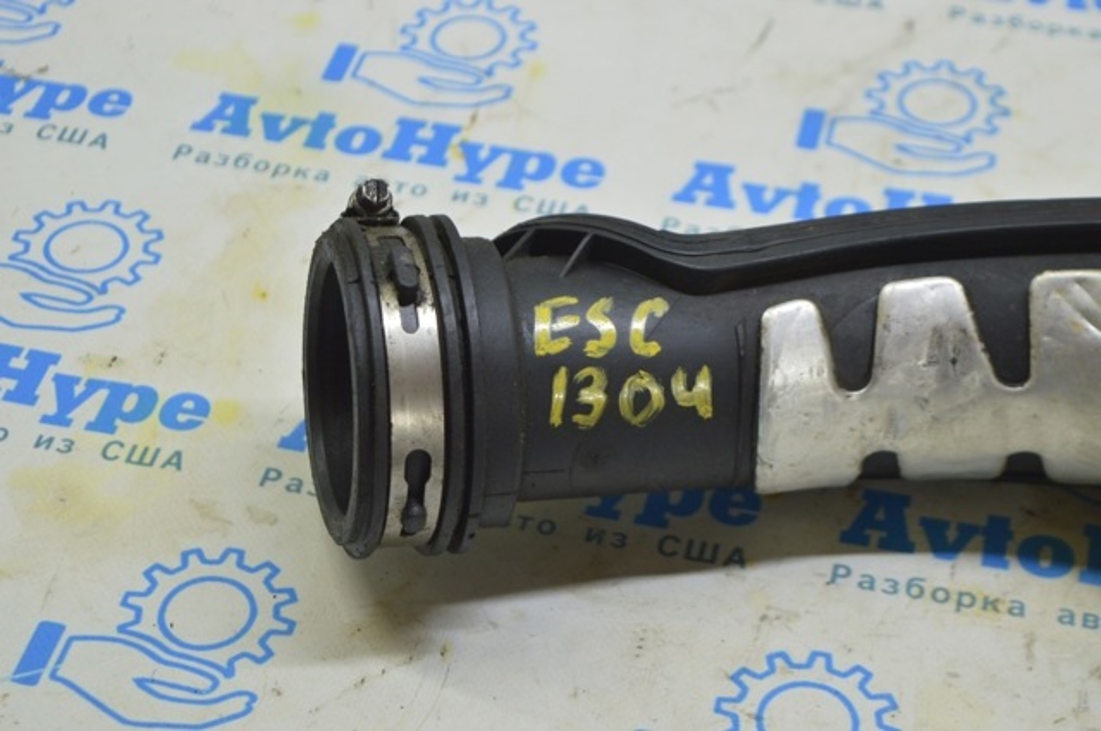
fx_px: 2520
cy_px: 366
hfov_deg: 24.6
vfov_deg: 16.5
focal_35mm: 82
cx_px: 550
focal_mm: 55
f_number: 5.6
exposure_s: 1/20
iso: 400
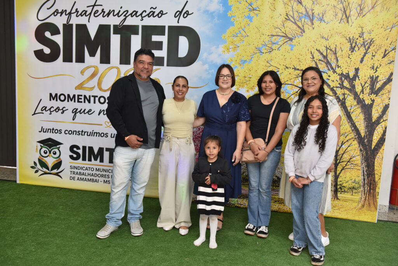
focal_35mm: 32
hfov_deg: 58.7
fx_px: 354
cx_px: 199
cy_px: 133
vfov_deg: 41.1
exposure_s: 1/125
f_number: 3.2
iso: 1600
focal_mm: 32
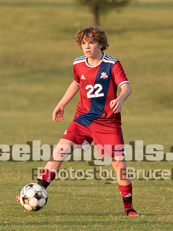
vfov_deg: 2.6
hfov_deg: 2.0
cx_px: 79
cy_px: 111
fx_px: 5015
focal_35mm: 753
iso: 320
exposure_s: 1/1250
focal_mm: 200
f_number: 2.8
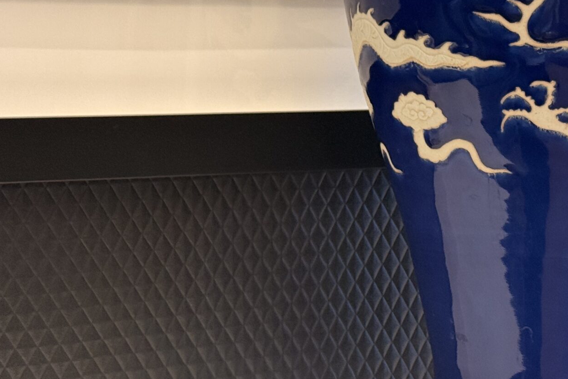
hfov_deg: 19.5
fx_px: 1625
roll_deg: +0.0
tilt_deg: -4.8
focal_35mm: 103
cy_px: 151
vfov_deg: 13.3
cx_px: 503
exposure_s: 1/100
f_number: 1.78
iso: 200
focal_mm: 6.76
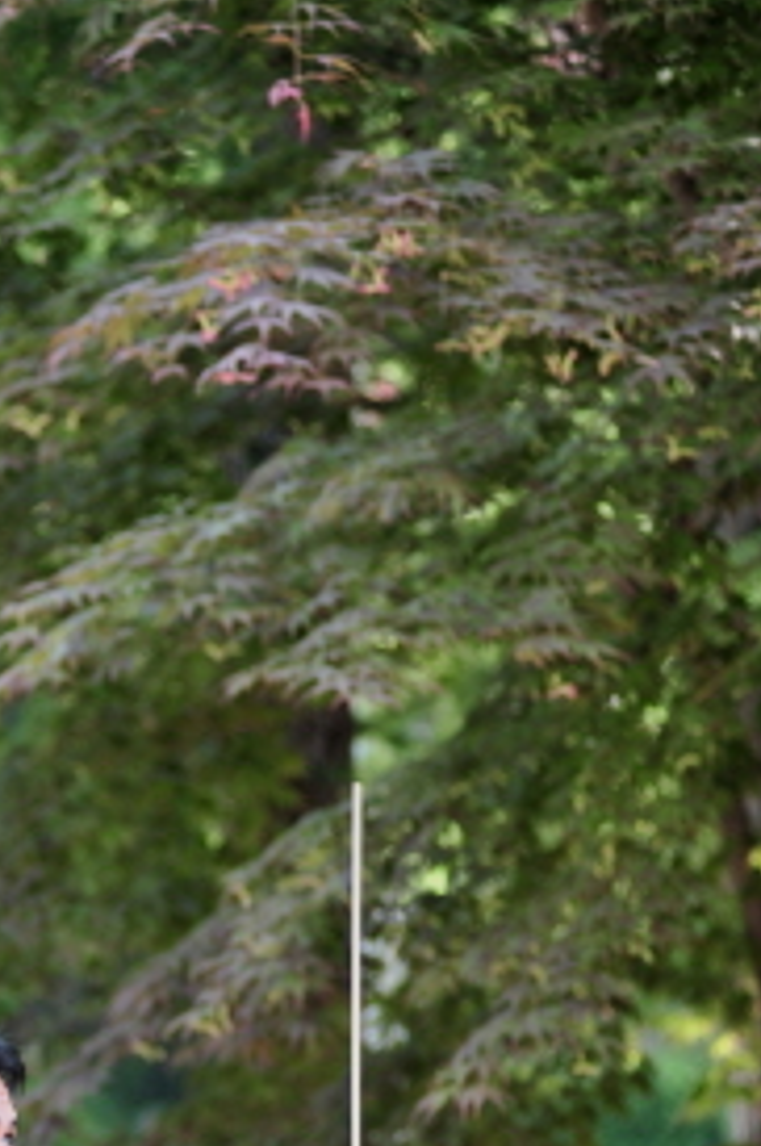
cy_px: 1184
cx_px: -69
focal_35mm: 219
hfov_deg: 6.2
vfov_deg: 9.3
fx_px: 6961
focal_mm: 100
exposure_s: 1/250
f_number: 2.8
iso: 250
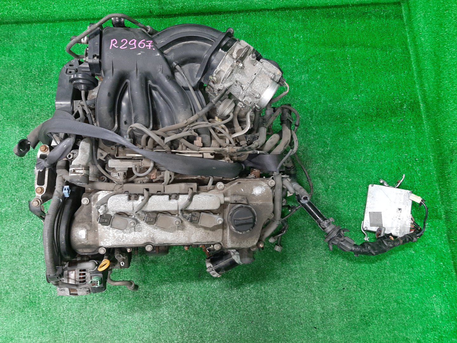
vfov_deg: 53.1
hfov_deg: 67.3
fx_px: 343
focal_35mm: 26
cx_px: 228
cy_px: 172
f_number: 1.7
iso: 200
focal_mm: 3.93
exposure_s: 1/50
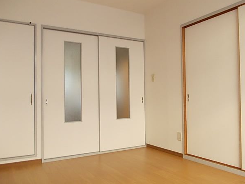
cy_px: 95
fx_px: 212
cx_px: 127
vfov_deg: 46.8
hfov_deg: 59.9
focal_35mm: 30
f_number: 2.7
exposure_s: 1/20
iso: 200
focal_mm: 4
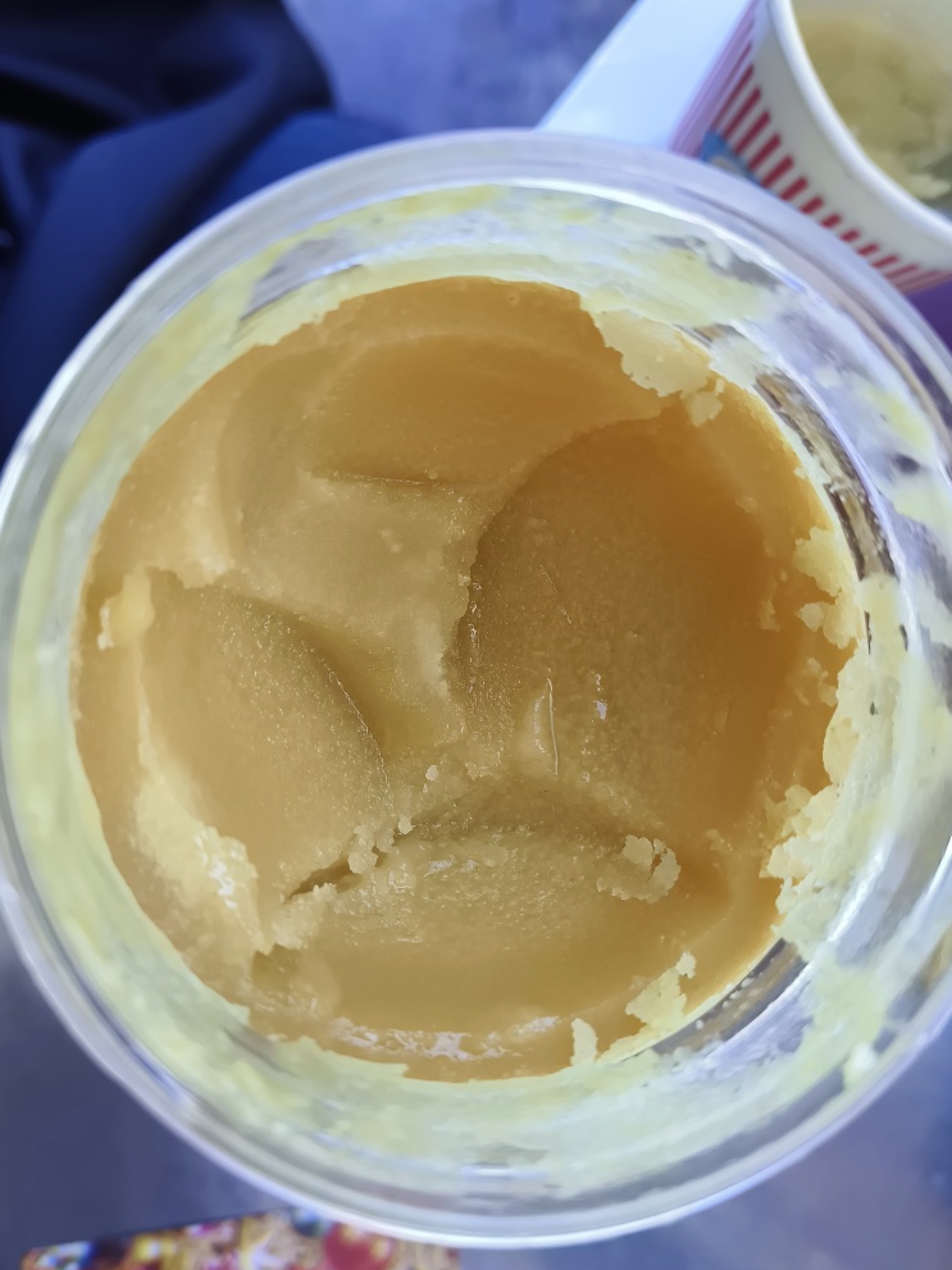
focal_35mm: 28
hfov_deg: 49.7
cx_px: 464
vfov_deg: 63.4
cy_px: 672
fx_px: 1027
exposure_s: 1/100
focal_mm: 4.84
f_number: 1.79
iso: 102
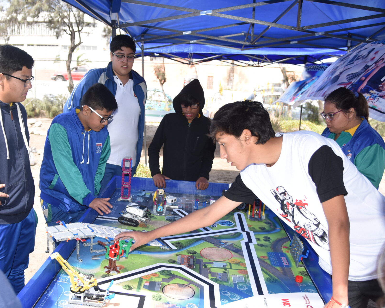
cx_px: 133
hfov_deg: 49.5
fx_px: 410
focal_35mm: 36
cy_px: 200
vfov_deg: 40.7
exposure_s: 1/200
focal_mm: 24
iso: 100
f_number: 7.1
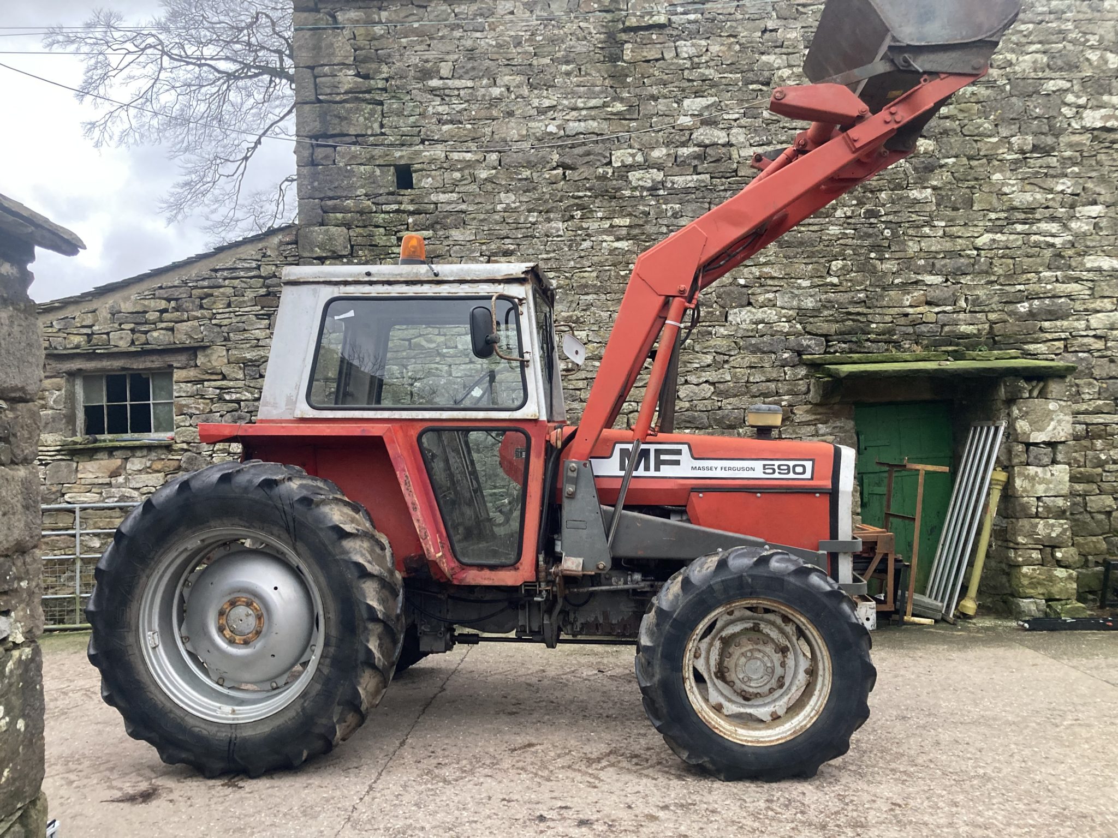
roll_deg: +1.5
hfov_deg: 63.4
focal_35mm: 28
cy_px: 419
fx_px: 904
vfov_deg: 49.7
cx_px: 559
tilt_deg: +2.3
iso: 160
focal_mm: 3.99
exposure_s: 1/60
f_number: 1.8
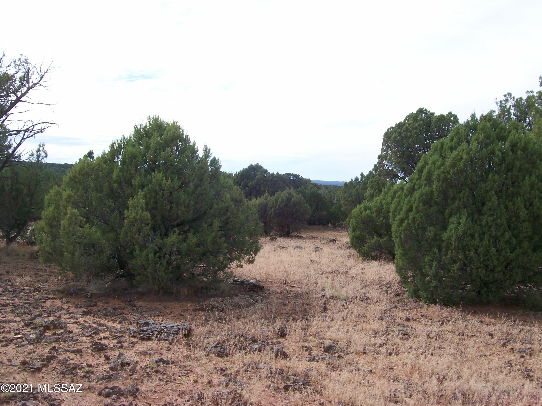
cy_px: 203
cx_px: 271
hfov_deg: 51.4
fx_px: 564
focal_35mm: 36
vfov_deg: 39.7
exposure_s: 1/447
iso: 80
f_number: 4.8
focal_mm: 6
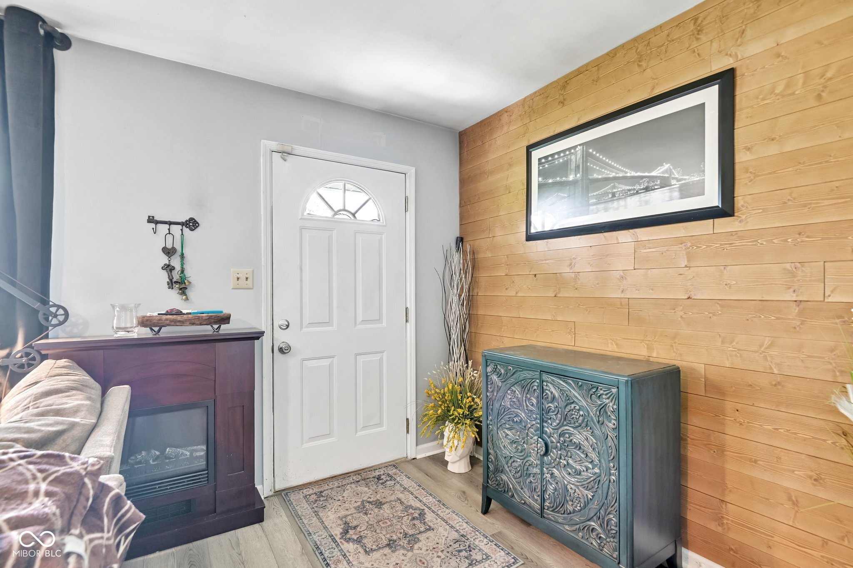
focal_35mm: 16
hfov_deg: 96.7
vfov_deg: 73.7
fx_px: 379
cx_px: 426
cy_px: 284
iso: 400
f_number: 8
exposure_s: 1/1.25
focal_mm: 16
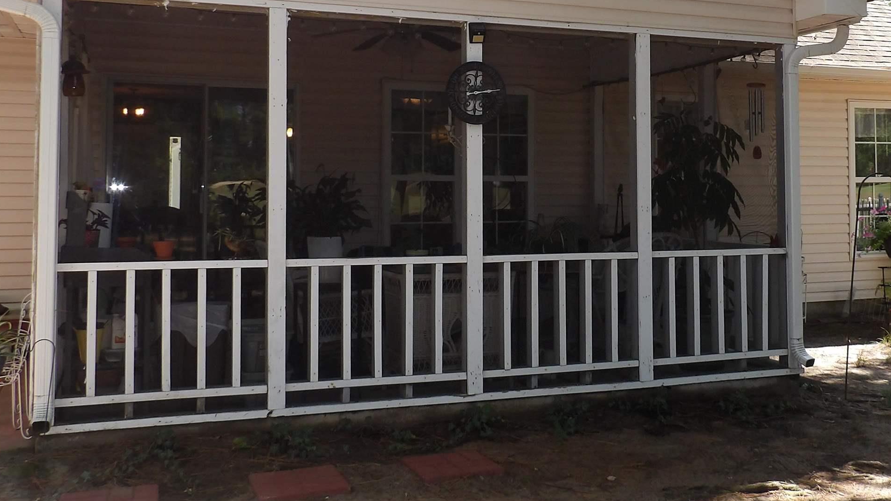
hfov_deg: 47.9
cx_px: 560
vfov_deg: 28.1
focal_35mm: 42
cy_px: 155
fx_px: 992
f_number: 3.2
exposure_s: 1/204
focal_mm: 4.3
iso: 100
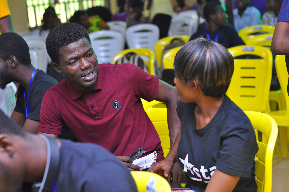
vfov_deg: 18.1
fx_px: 601
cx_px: 144
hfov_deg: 27.0
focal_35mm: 75
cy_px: 96
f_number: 2.8
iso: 400
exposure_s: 1/80
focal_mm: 50
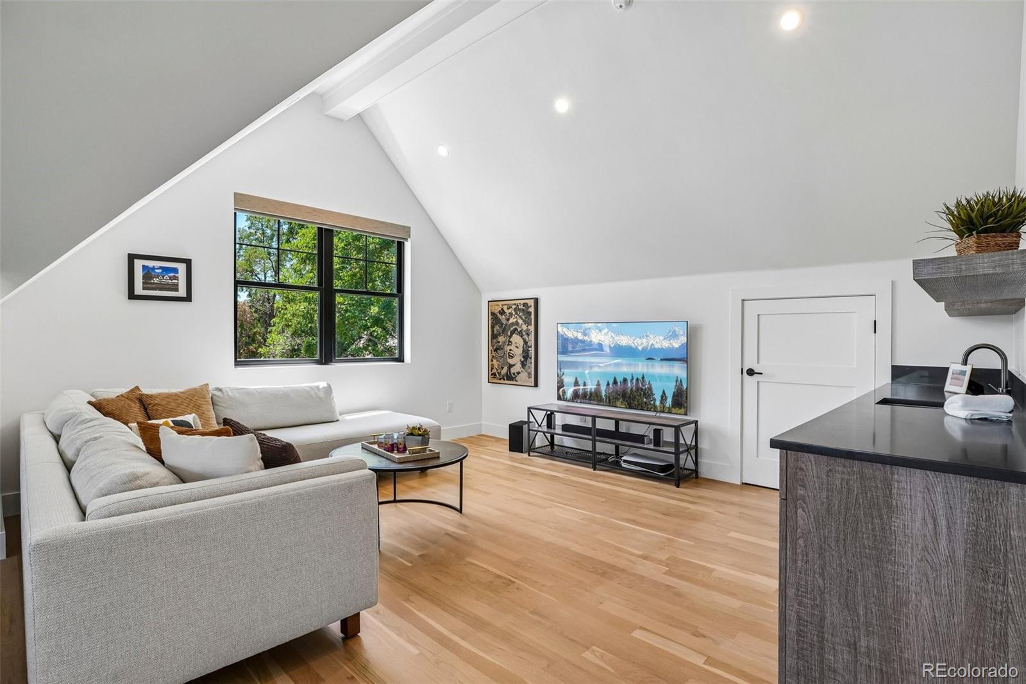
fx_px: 470
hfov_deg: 95.0
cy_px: 342
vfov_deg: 72.0
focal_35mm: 16
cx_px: 513
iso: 200
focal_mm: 11
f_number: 8
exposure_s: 1/30
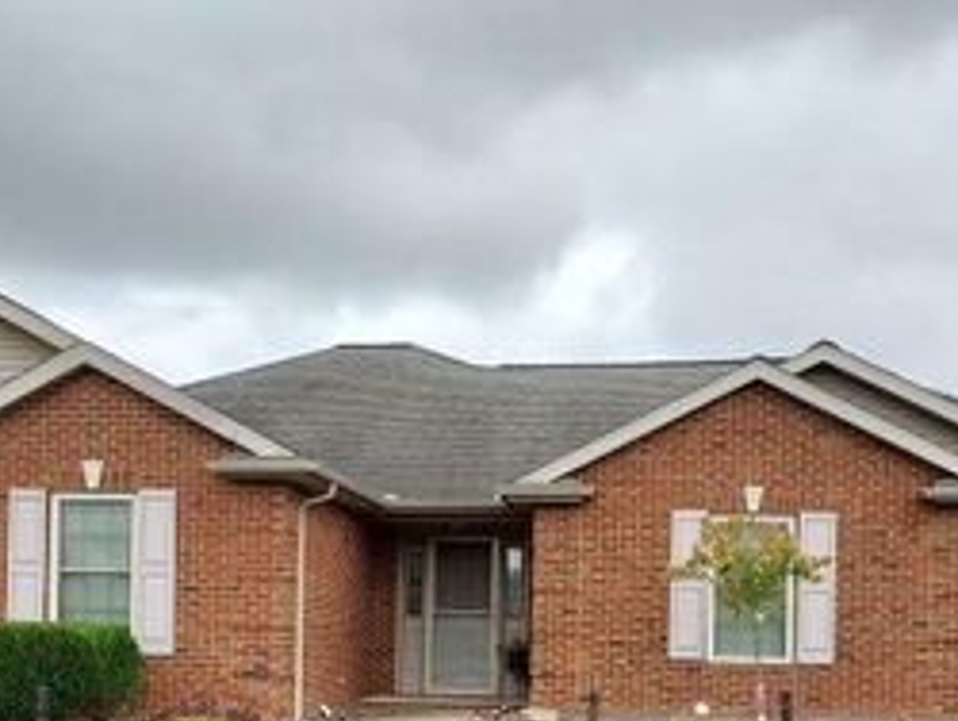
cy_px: 627
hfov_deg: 39.6
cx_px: 460
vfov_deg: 29.3
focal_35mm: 48
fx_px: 1330
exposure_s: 1/403
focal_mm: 4.6
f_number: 1.8
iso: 40
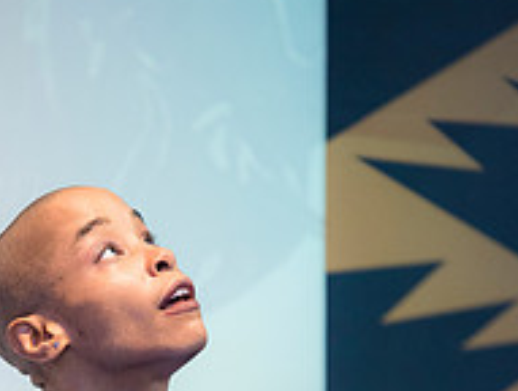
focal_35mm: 452
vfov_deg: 3.3
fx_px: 6777
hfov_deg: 4.4
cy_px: 505
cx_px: 122
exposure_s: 1/125
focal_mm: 200
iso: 1250
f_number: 2.8
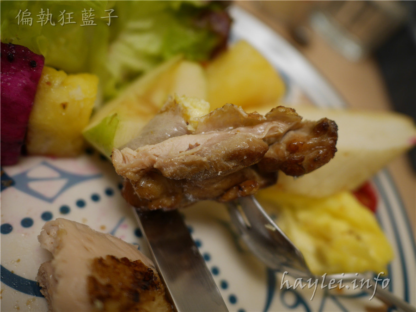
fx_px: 361
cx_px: 208
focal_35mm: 30
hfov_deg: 60.0
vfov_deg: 46.8
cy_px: 156
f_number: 1.7
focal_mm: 15
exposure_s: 1/60
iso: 250
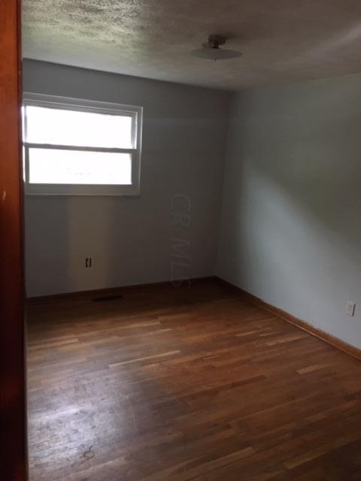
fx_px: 403
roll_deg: -4.1
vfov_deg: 61.7
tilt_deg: -12.1
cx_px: 180
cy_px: 240
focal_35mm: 29
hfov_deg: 48.2
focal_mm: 4.15
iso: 200
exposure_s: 1/17
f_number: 2.2
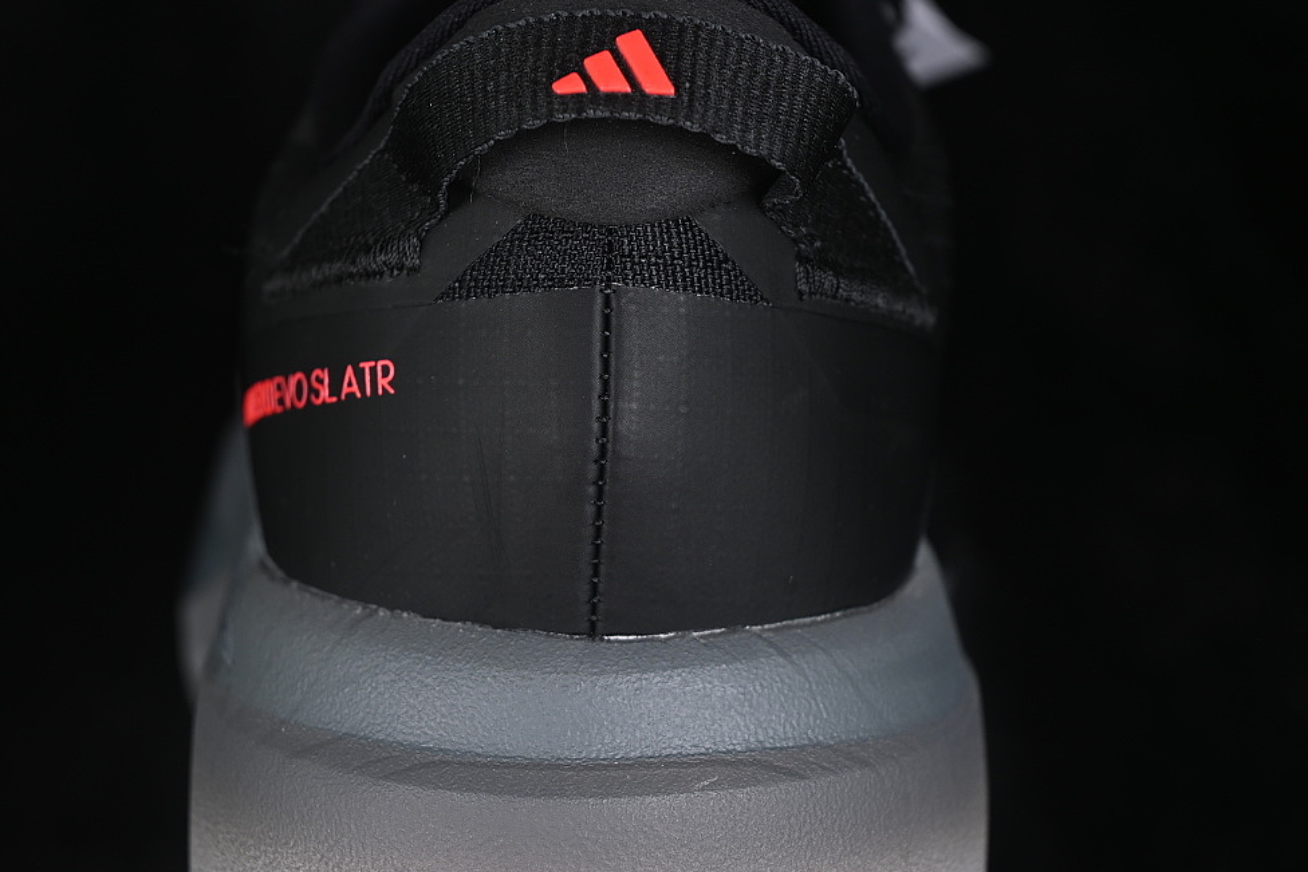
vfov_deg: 16.5
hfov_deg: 24.5
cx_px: 595
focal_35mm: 83
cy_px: 469
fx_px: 3016
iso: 160
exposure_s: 1/60
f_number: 6.3
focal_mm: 50
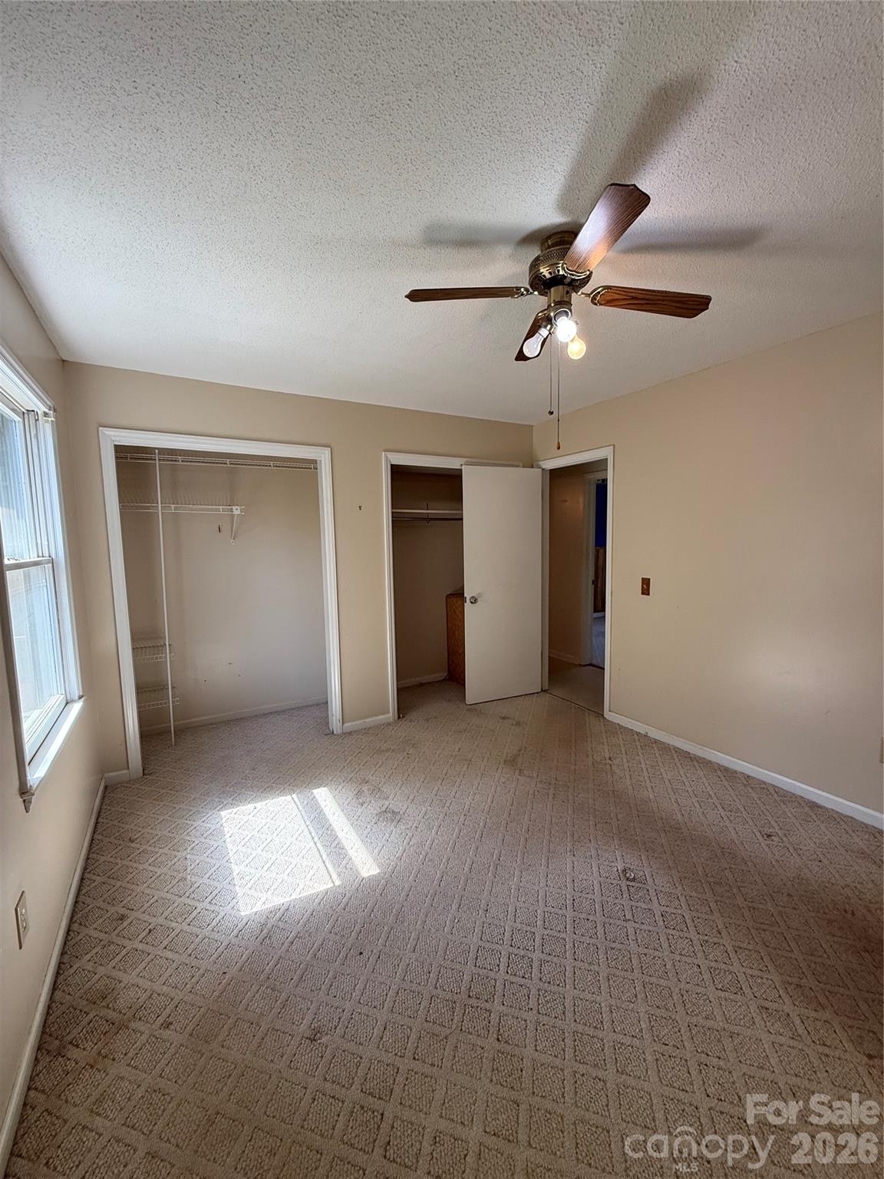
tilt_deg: -5.9
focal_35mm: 14
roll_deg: +1.1
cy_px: 590
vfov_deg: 102.1
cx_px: 442
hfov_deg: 85.7
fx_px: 477
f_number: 2.2
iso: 125
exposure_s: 1/120
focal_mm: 2.22
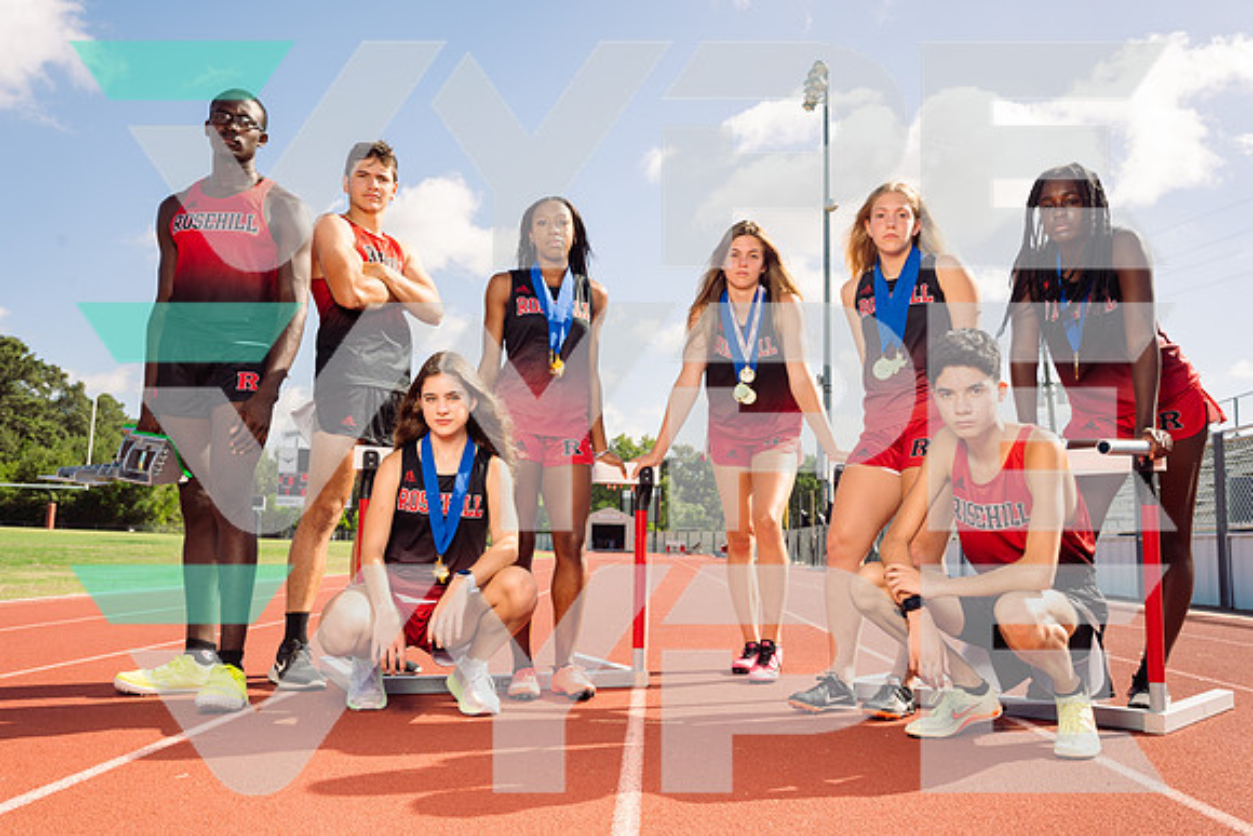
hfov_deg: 60.3
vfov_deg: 42.3
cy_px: 418
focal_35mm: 31
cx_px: 626
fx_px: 1079
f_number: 8
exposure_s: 1/200
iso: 125
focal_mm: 31
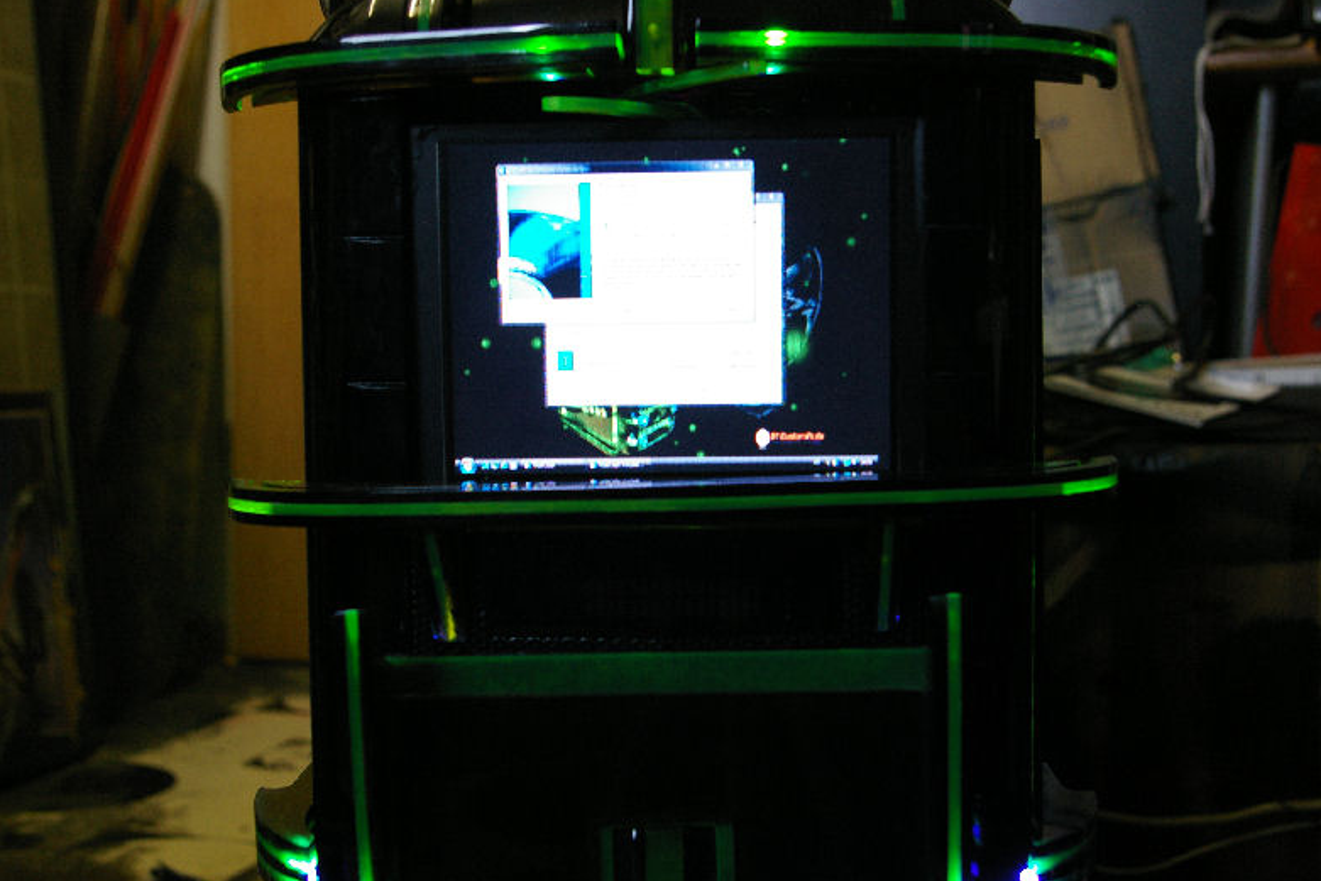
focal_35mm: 43
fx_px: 1578
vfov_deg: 31.2
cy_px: 443
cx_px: 648
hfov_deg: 45.4
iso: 800
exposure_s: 1/20
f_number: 5.6
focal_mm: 28
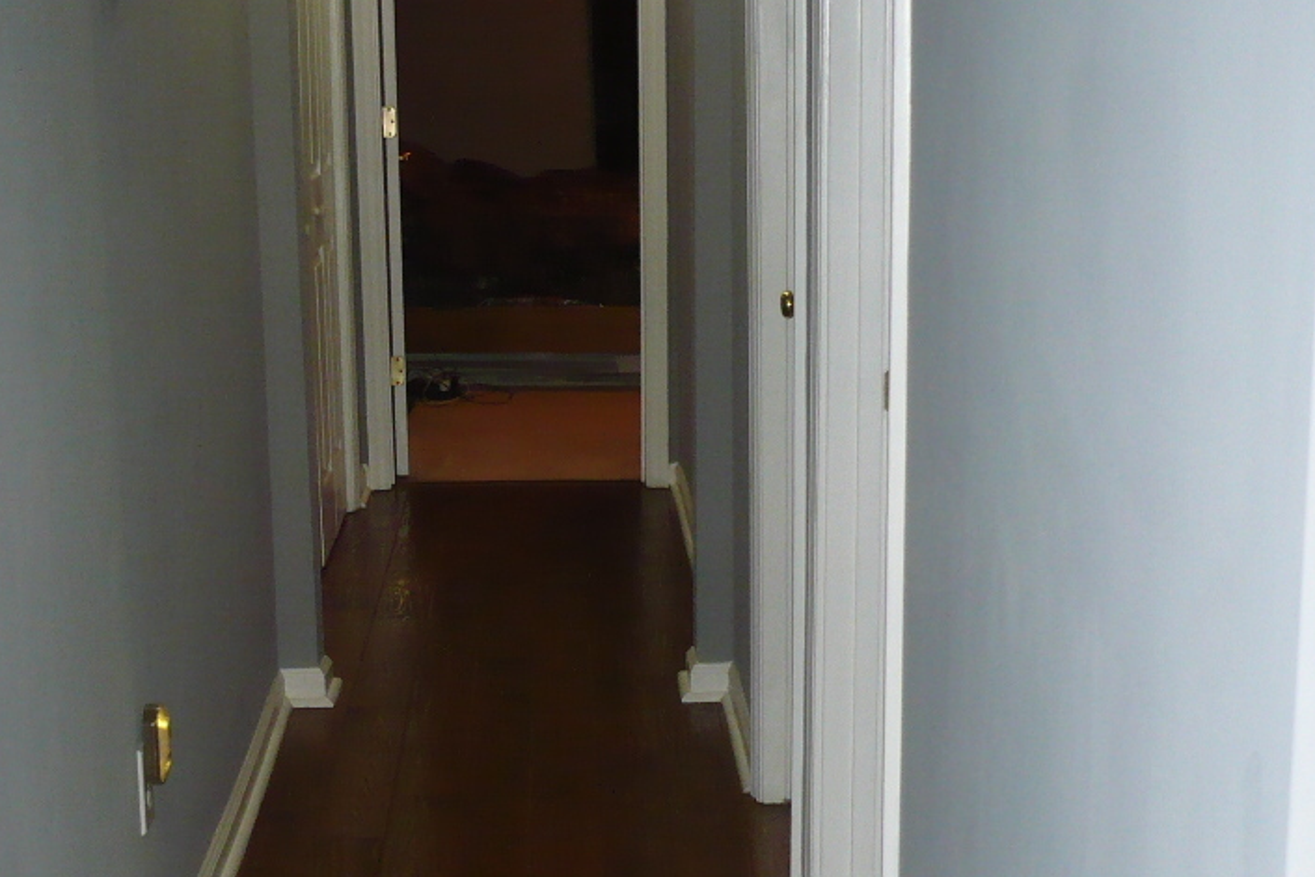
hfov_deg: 30.3
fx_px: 2411
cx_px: 438
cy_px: 585
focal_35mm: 66
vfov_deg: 20.5
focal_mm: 5.8
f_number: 2.8
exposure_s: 1/30
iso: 200
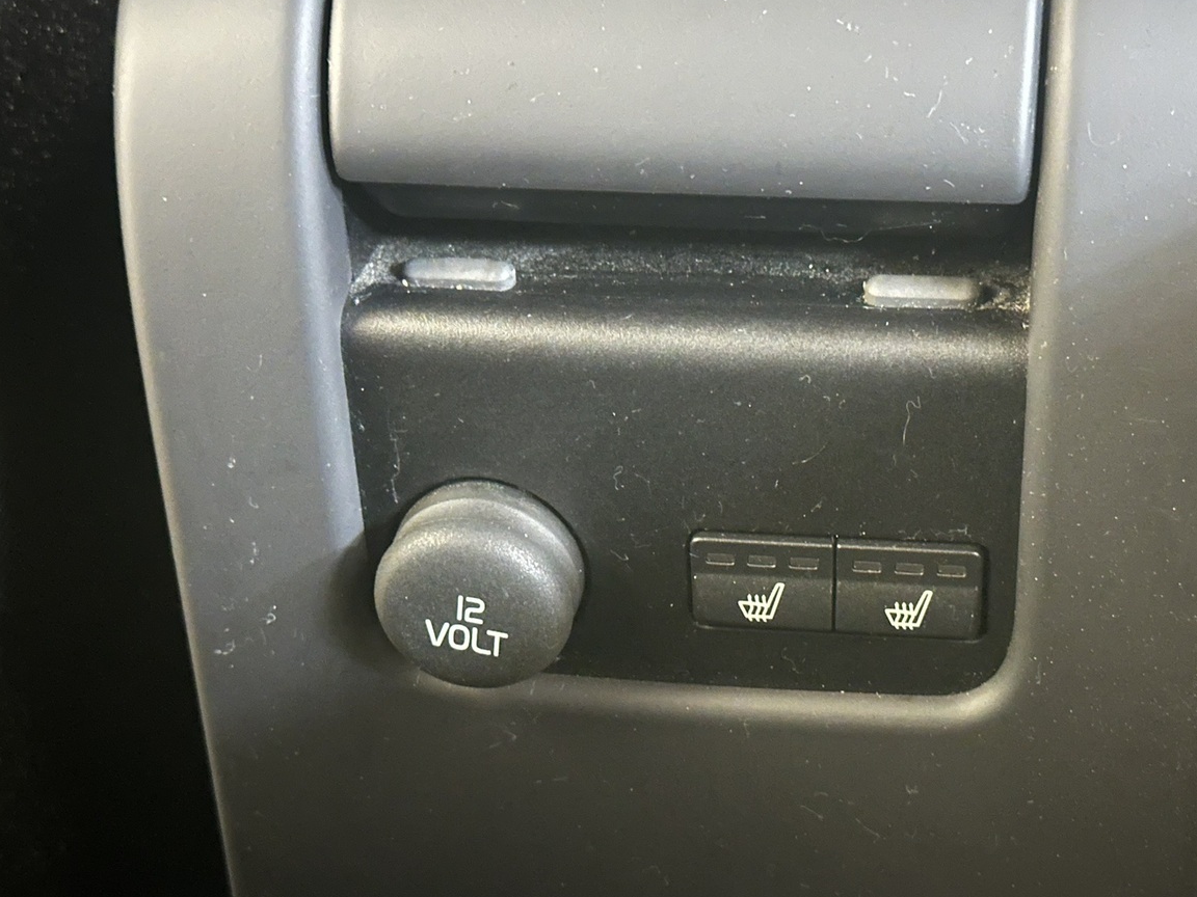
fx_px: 2075
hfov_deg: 32.1
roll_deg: +0.8
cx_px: 722
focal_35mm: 60
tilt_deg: -25.6
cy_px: 518
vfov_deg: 24.4
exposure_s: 1/2
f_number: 1.78
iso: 500
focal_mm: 6.86
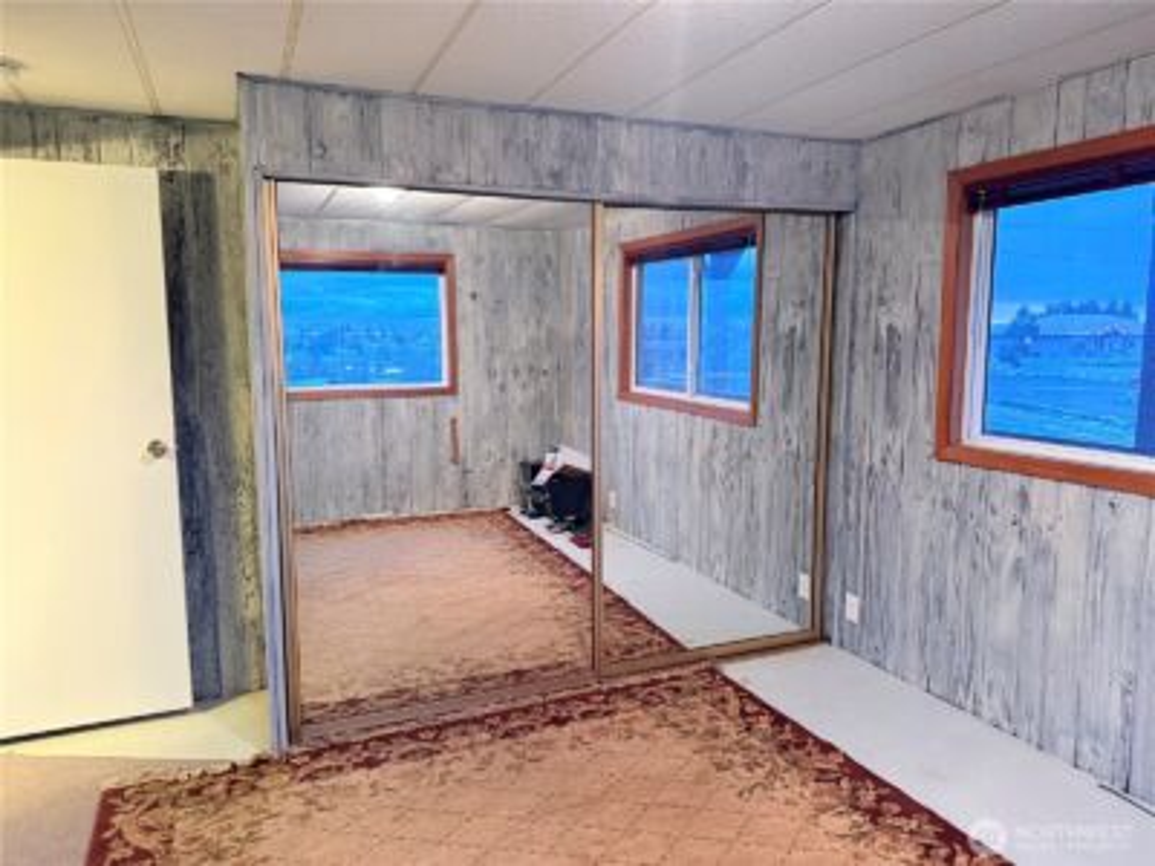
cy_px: 433
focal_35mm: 24
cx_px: 578
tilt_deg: -7.3
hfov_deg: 71.6
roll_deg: +0.7
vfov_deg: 56.8
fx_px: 801
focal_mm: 6.76
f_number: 1.78
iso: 800
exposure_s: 1/40
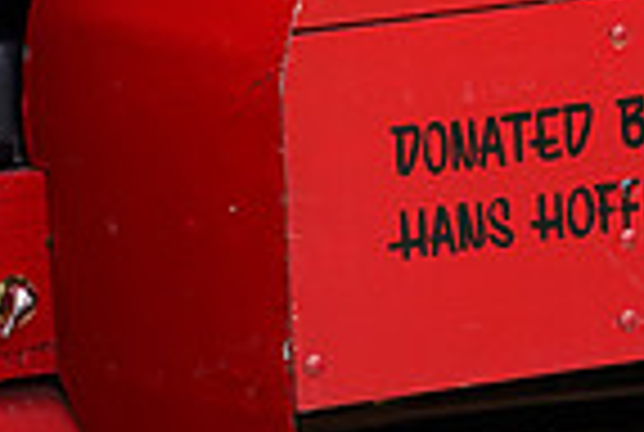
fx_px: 9286
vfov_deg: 2.7
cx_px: 239
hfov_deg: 4.0
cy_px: -308
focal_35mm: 518
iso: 250
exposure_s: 1/400
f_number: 2.8
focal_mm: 128
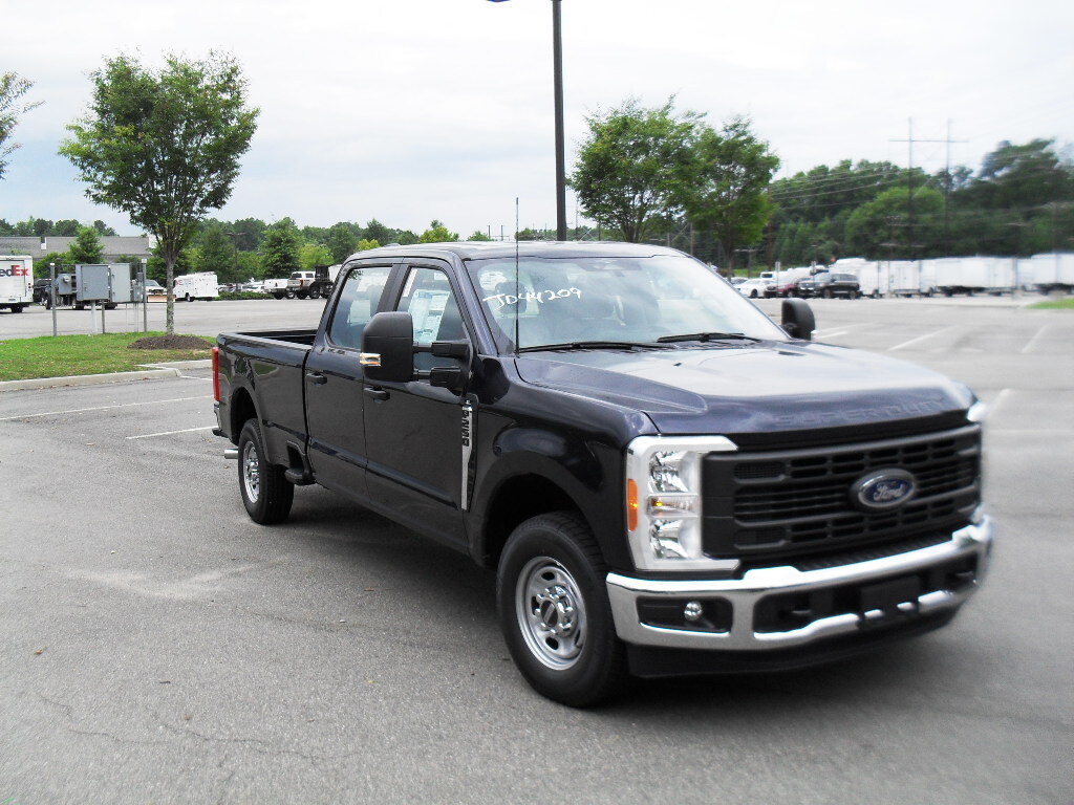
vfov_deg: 40.7
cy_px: 402
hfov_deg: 52.6
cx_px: 537
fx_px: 1086
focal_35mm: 35
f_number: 3.2
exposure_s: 1/500
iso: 100
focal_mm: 6.3
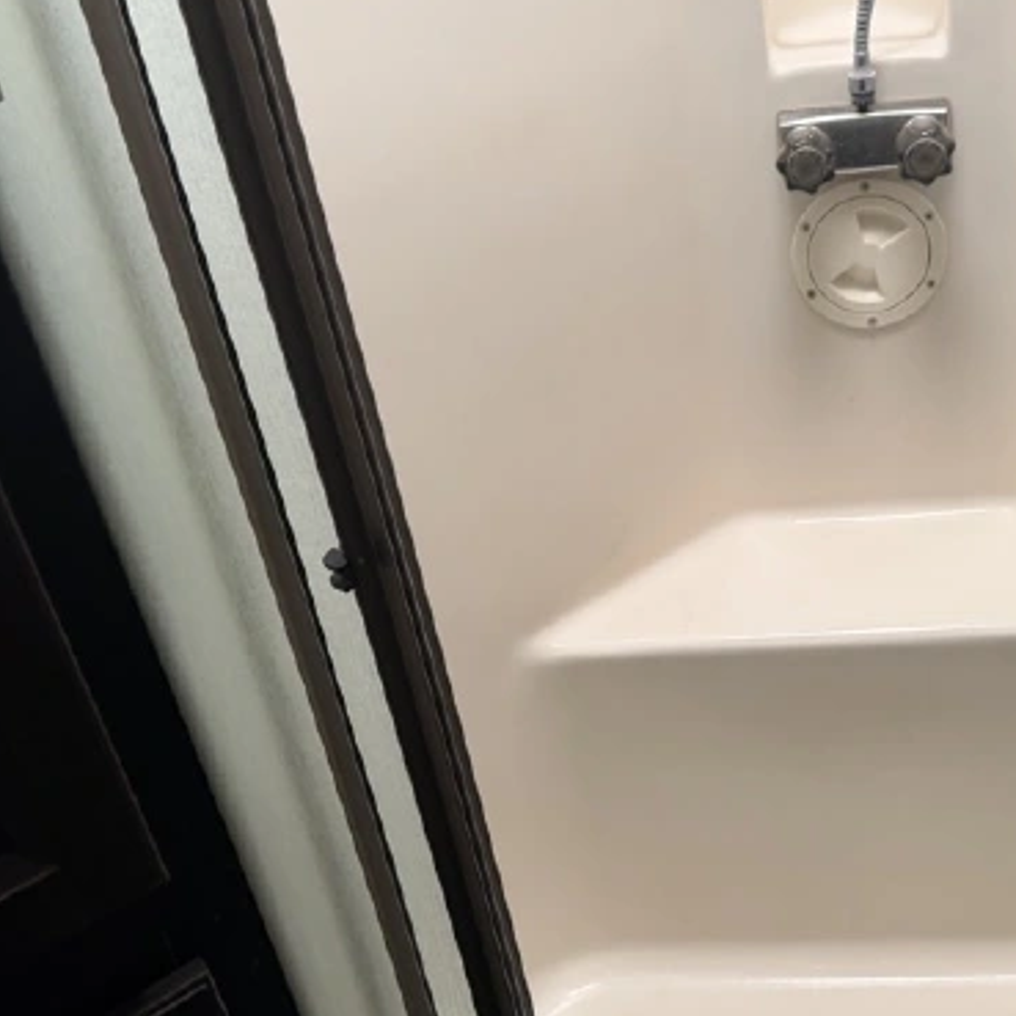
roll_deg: +8.0
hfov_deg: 36.1
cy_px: 611
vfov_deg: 36.7
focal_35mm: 46
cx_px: 743
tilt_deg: -35.4
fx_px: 1527
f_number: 1.78
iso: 160
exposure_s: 1/121
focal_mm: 6.76
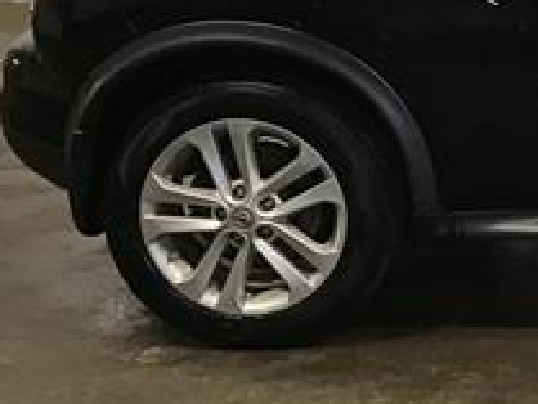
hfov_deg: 18.4
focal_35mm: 95
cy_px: 51
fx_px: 1477
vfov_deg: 15.4
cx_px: 803
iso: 40
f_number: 2.4
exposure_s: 1/30
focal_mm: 3.3
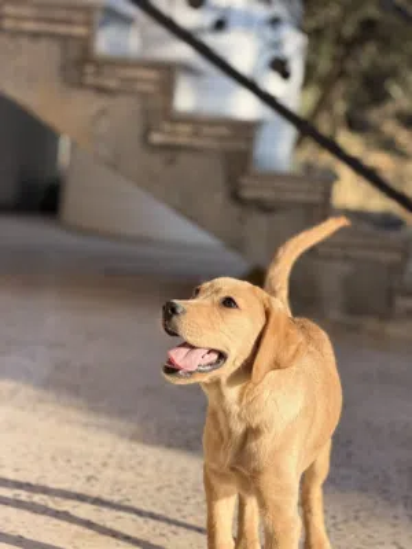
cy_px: 274
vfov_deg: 19.6
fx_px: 1587
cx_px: 206
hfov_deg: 14.8
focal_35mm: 100
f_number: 2.8
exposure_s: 1/638
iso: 50
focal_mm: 16.89
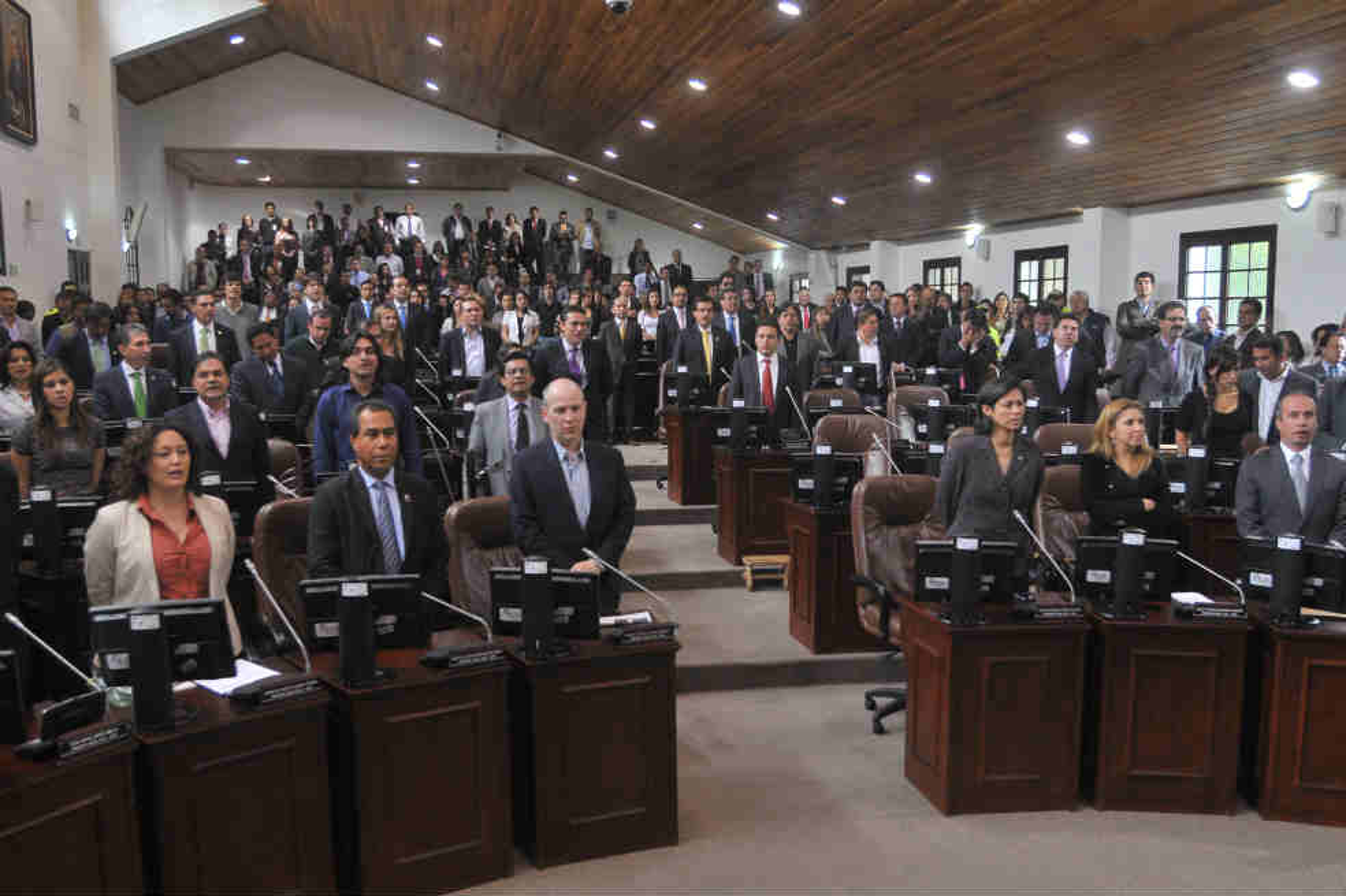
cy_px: 448
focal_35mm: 30
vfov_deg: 43.6
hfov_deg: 62.0
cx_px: 673
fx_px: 1121
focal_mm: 20
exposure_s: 1/80
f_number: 3.2
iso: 800
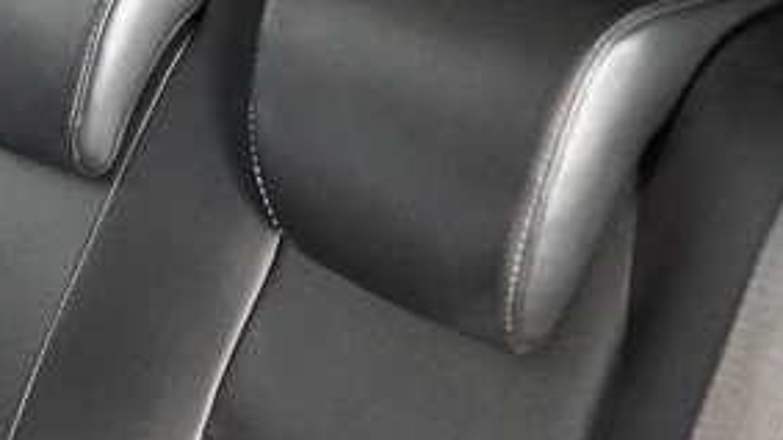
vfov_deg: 9.7
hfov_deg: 16.7
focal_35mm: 125
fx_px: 2595
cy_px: 369
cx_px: -28
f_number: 2.8
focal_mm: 22
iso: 6400
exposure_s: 1/160
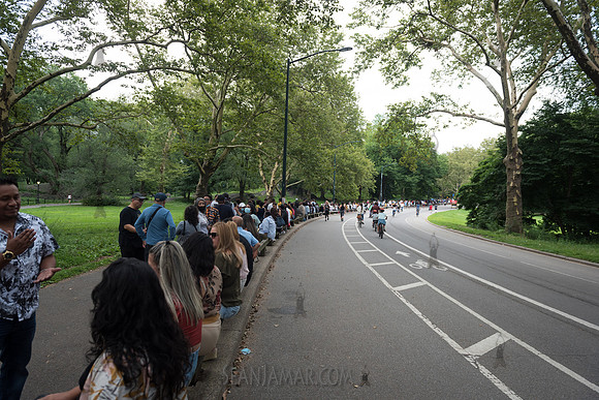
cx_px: 300
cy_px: 200
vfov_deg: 53.2
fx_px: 399
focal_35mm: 24
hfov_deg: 73.7
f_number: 4.5
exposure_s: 1/250
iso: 250
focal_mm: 24
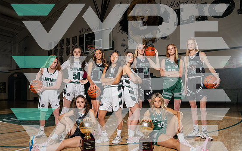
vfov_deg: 44.5
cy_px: 77
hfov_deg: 66.5
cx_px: 122
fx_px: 185
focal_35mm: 28
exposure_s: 1/250
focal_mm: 26
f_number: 6.3
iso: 320
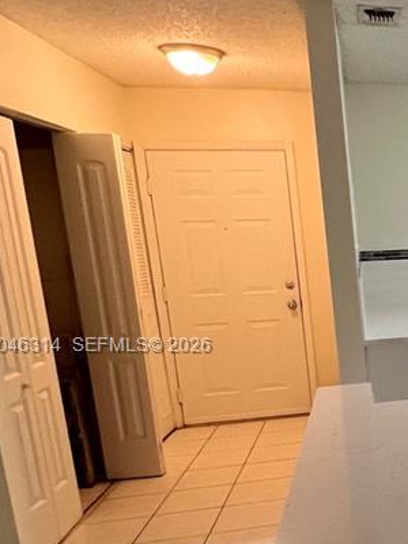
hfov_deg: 28.1
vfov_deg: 47.3
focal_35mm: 39
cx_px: 571
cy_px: 347
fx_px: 613
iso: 250
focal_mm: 1.57
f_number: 1.8
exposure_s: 1/60
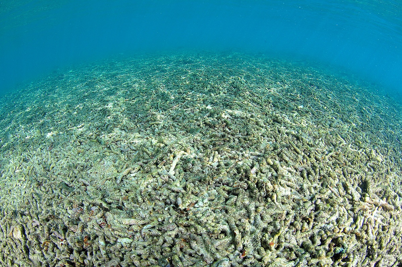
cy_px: 134
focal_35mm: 15
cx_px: 201
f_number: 11
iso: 200
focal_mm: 10
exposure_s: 1/200
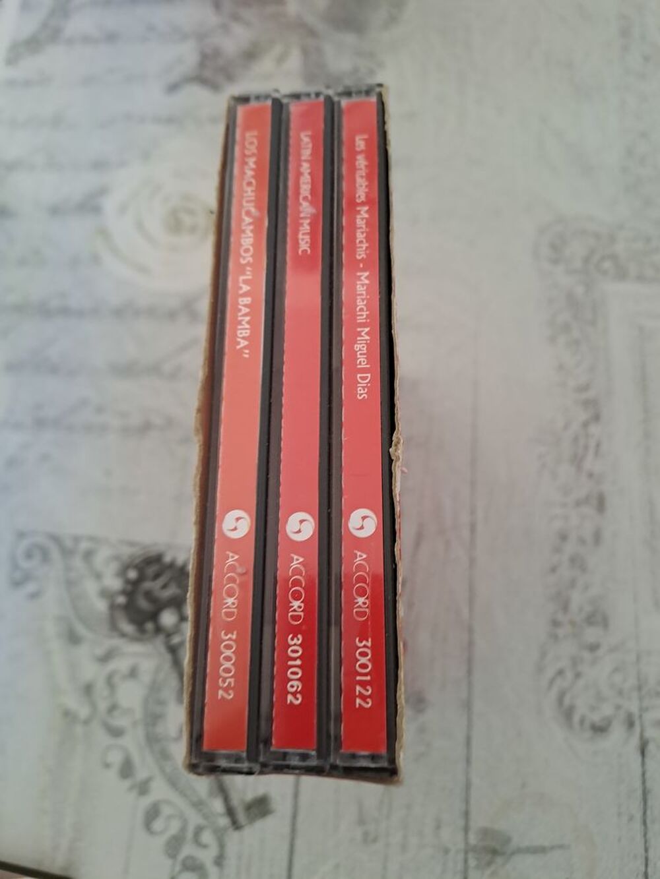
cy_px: 440
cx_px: 330
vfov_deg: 69.4
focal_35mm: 25
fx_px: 635
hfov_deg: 54.9
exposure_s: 1/33
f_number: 1.8
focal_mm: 4.65
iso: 320
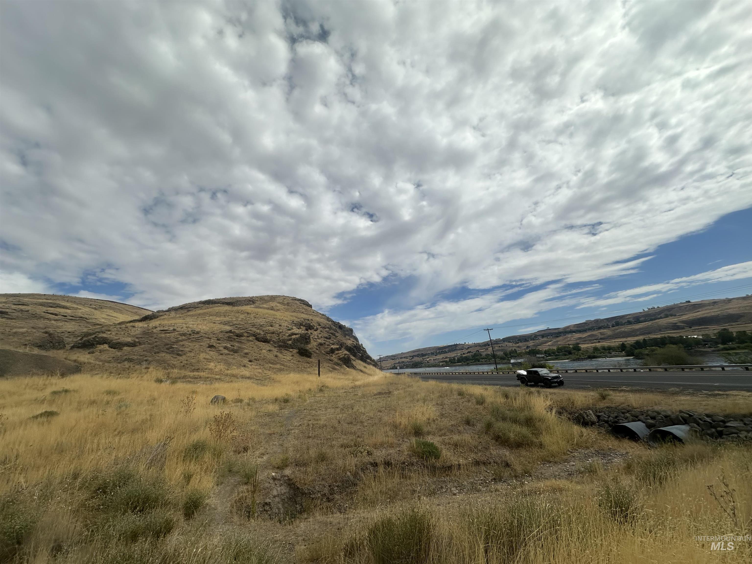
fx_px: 304
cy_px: 282
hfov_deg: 102.1
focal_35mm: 14
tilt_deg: +16.9
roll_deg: +4.3
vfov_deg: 85.7
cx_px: 376
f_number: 2.2
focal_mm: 2.22
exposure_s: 1/6897
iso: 50
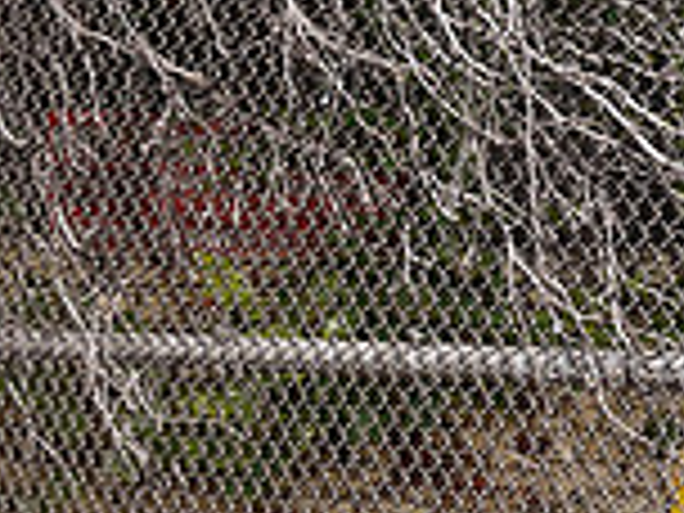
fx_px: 3023
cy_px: 421
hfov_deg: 12.1
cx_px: 1130
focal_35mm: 153
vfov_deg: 9.7
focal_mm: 20
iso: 100
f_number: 7.1
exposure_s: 1/125
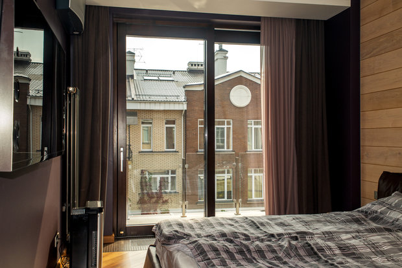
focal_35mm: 35
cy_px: 134
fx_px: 391
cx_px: 201
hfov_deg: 54.4
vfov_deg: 37.9
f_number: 8
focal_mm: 35
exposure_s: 1/125
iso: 400
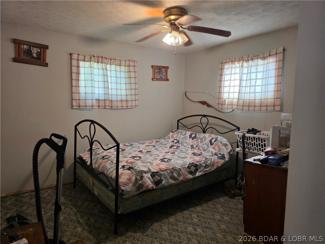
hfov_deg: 73.9
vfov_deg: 58.9
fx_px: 216
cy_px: 122
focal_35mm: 23
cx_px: 162
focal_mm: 6.3
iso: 500
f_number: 1.7
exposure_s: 1/120
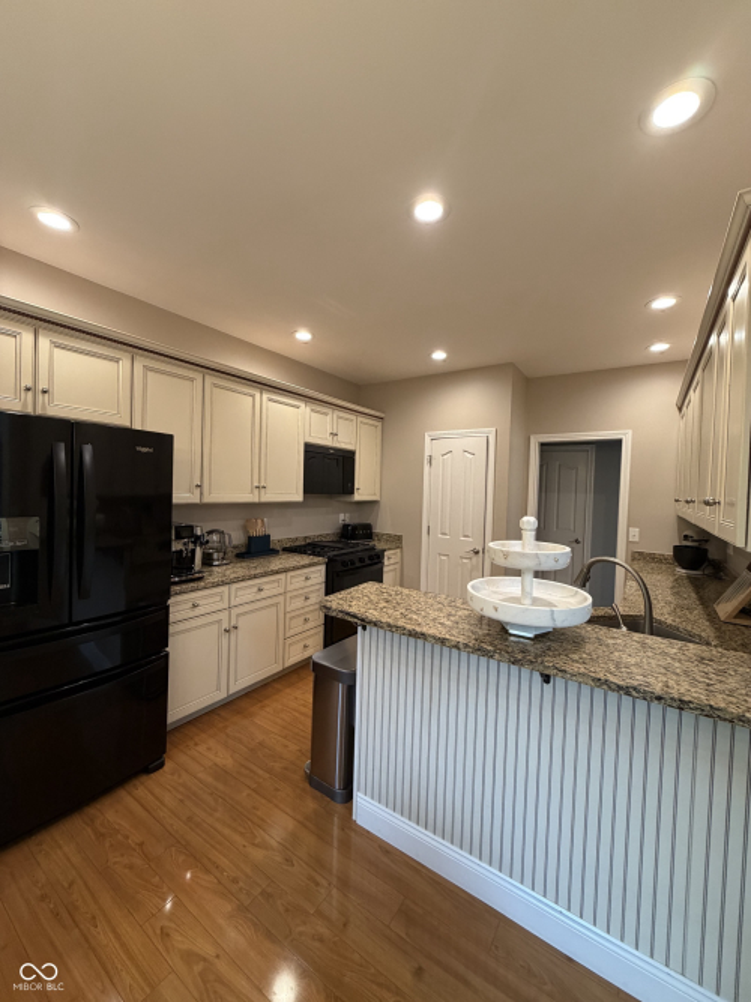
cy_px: 501
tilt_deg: -1.8
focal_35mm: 14
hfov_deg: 85.7
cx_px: 376
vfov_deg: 102.1
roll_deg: -2.5
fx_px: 405
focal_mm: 2.22
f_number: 2.2
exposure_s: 1/120
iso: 250
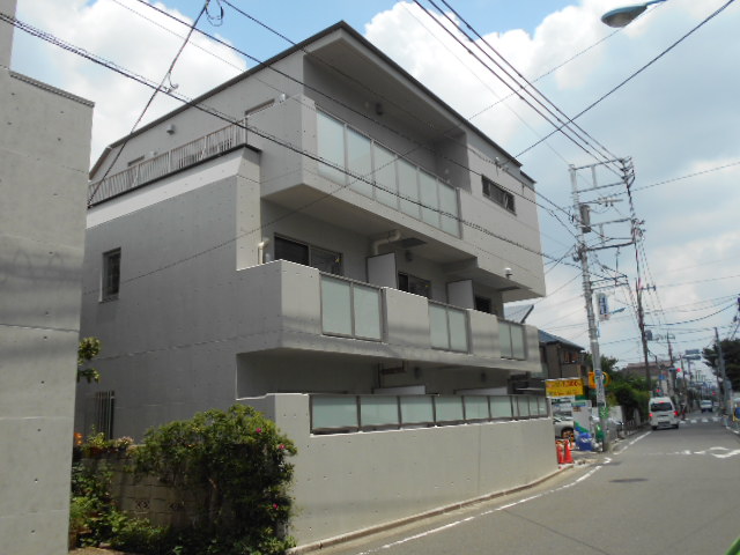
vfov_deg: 46.8
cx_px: 370
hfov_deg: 60.0
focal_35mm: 30
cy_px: 278
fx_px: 641
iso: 80
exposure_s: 1/1000
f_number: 3.4
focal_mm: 5.1
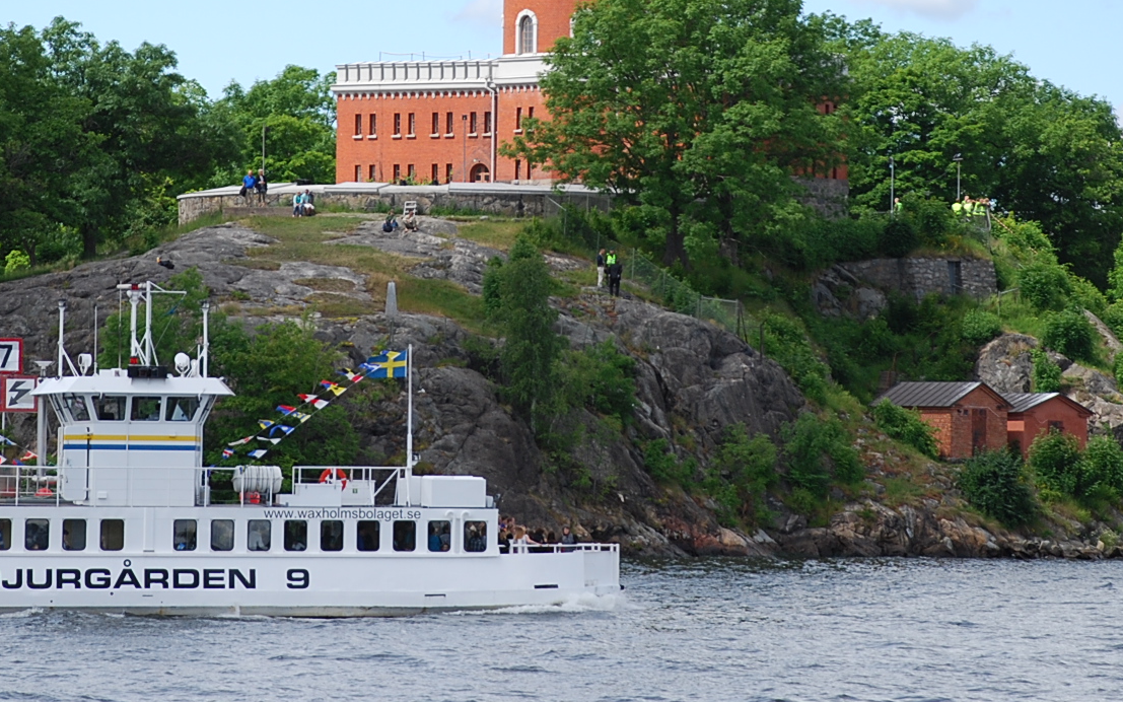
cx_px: 520
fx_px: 7376
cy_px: 115
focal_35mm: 241
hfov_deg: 8.7
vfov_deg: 5.4
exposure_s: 1/500
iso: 180
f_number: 5.6
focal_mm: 90
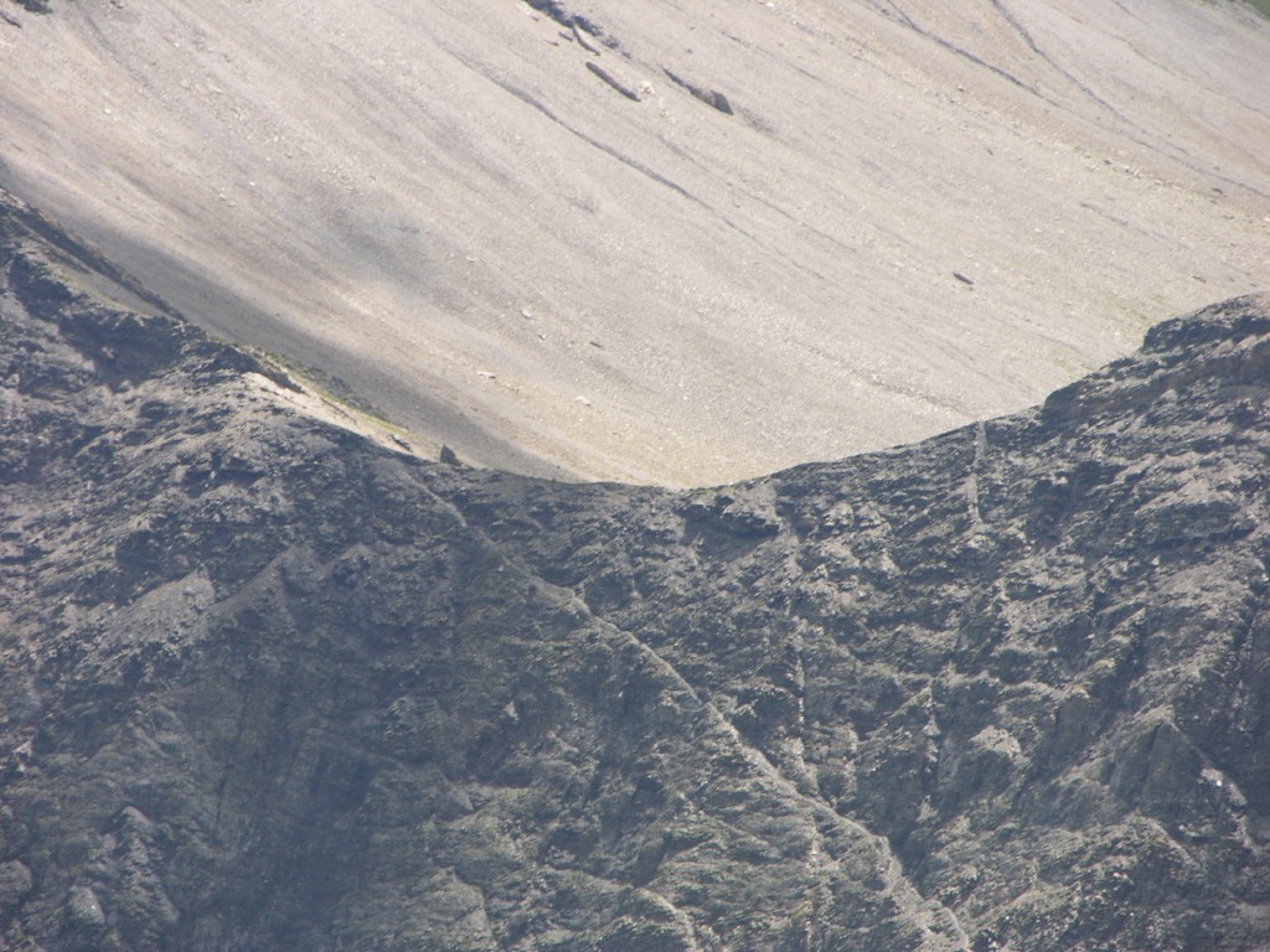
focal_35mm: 280
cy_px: 476
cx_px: 635
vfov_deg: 5.3
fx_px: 10273
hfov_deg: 7.1
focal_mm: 71.2
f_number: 4.7
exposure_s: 1/206
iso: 50
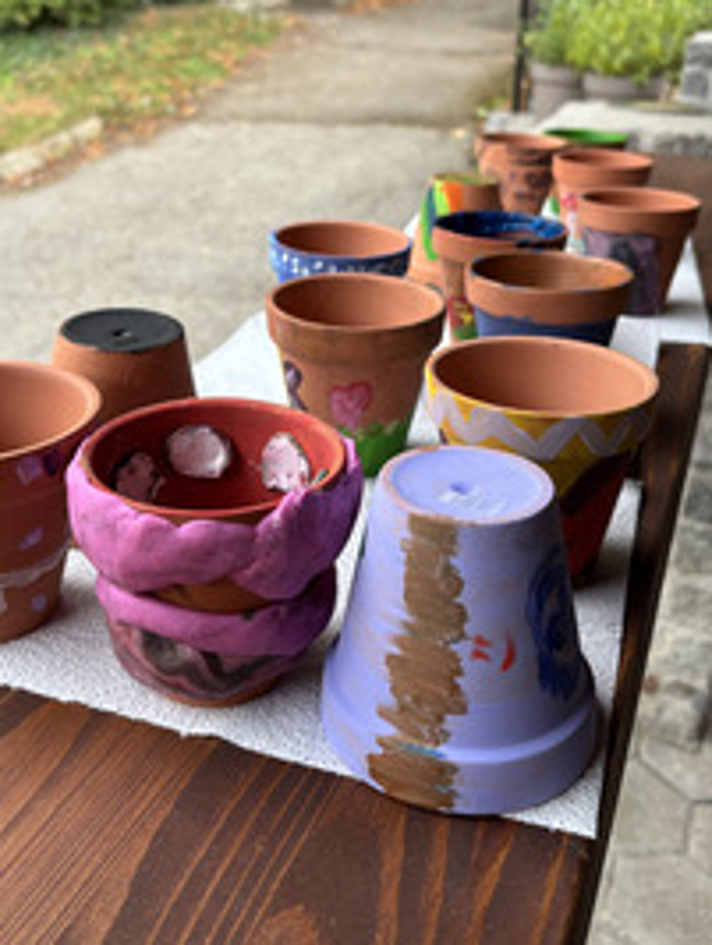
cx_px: 305
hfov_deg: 40.7
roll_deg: -2.2
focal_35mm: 35
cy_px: 329
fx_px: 958
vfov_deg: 51.8
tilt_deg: -20.1
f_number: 1.6
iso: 125
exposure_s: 1/95
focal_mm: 5.96
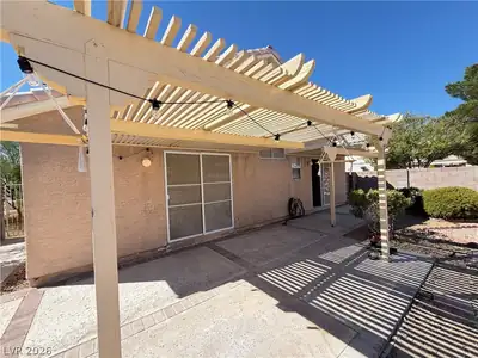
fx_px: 193
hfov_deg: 102.1
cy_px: 179
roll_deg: +2.8
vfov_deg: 85.7
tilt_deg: -0.4
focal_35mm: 14
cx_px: 239
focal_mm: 2.22
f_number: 2.2
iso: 40
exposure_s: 1/522
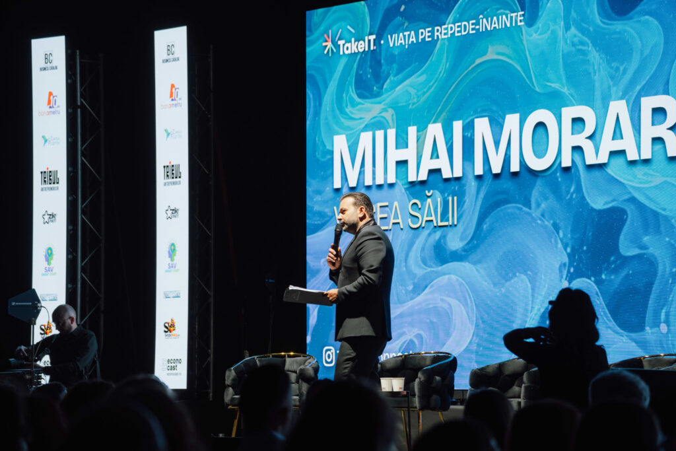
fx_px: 2868
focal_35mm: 153
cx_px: 335
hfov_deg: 13.4
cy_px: 225
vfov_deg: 9.0
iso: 2000
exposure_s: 1/200
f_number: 5
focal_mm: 150
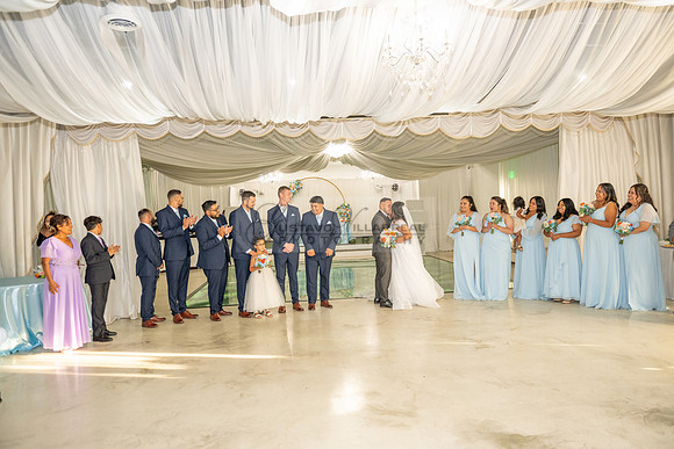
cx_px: 337
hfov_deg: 73.7
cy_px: 224
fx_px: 449
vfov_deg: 53.2
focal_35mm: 24
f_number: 3.2
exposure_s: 1/160
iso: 1000
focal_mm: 24
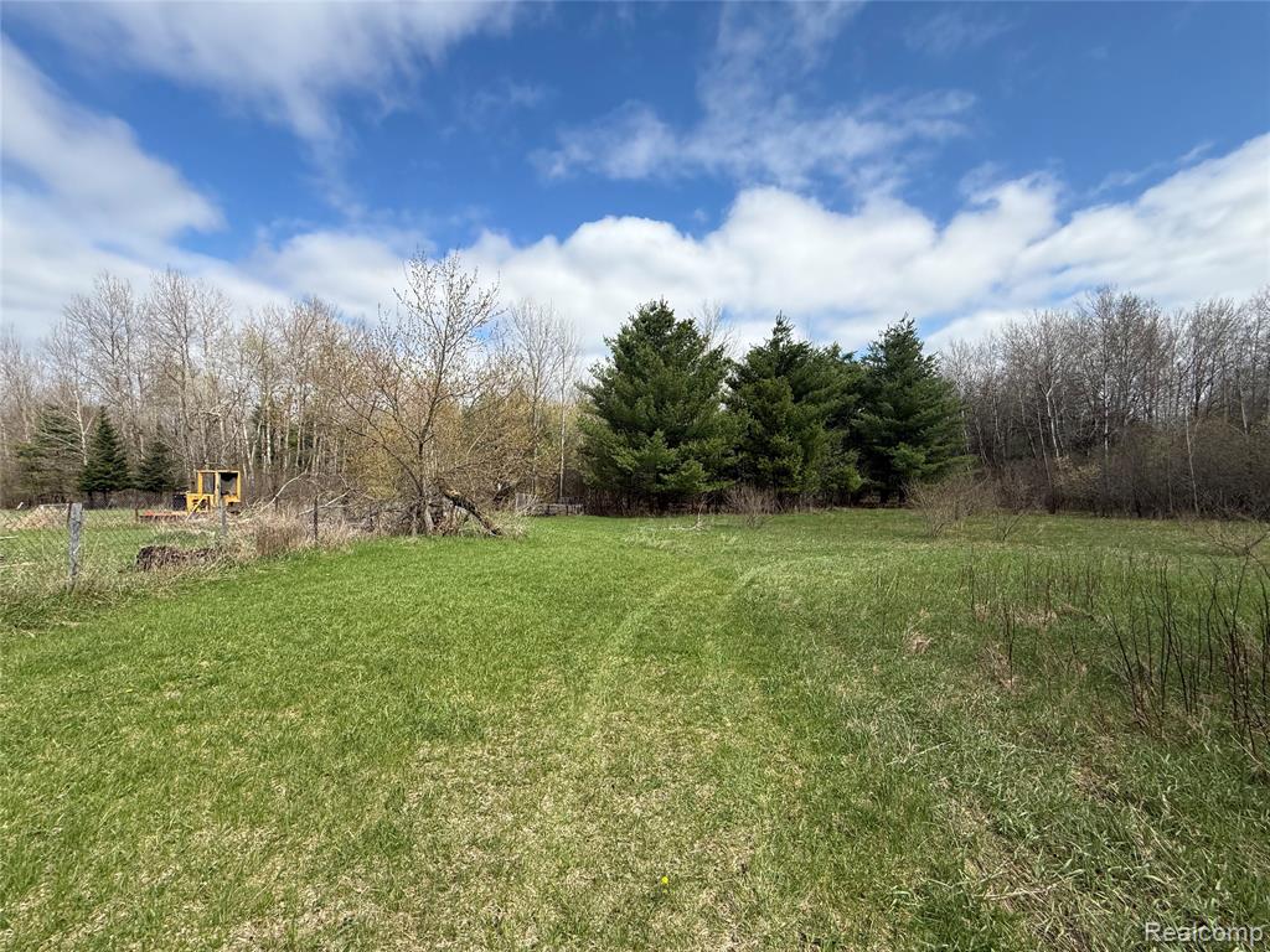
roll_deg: +2.1
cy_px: 476
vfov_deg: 85.7
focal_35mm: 14
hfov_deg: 102.1
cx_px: 635
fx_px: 514
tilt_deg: +1.0
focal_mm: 2.22
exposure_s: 1/1901
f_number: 2.2
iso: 50
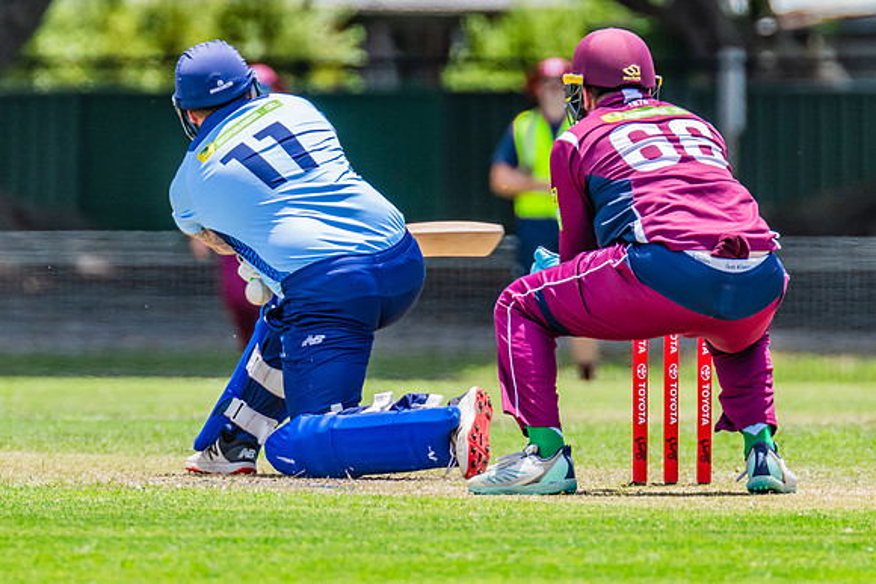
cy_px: 151
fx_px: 25052
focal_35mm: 1029
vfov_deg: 1.3
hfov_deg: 2.0
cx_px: 284
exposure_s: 1/1000
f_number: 9
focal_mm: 600
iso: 800
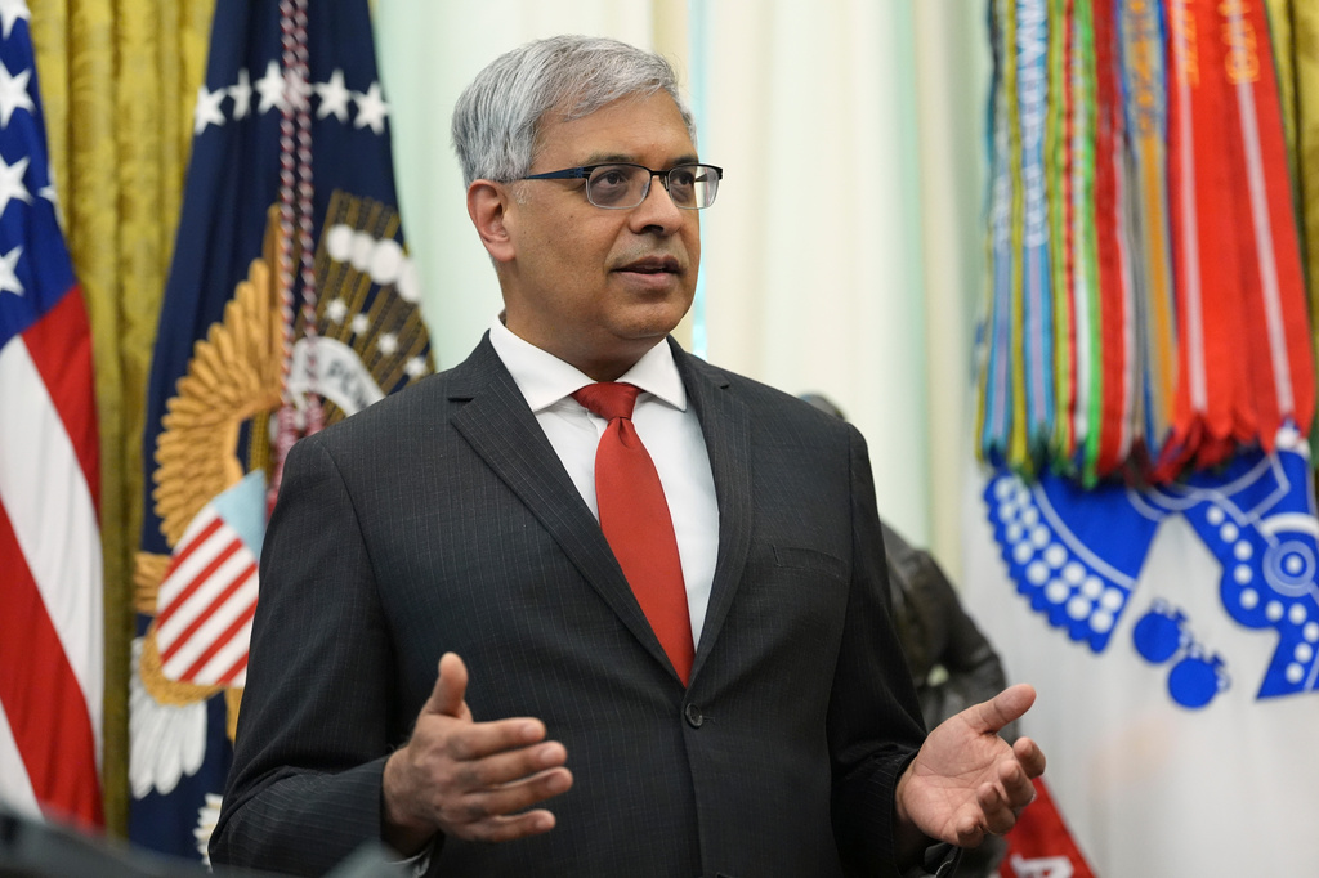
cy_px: 439
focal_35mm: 111
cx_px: 660
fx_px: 4065
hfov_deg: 18.4
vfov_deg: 12.3
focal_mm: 111
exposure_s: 1/320
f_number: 3.2
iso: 5000
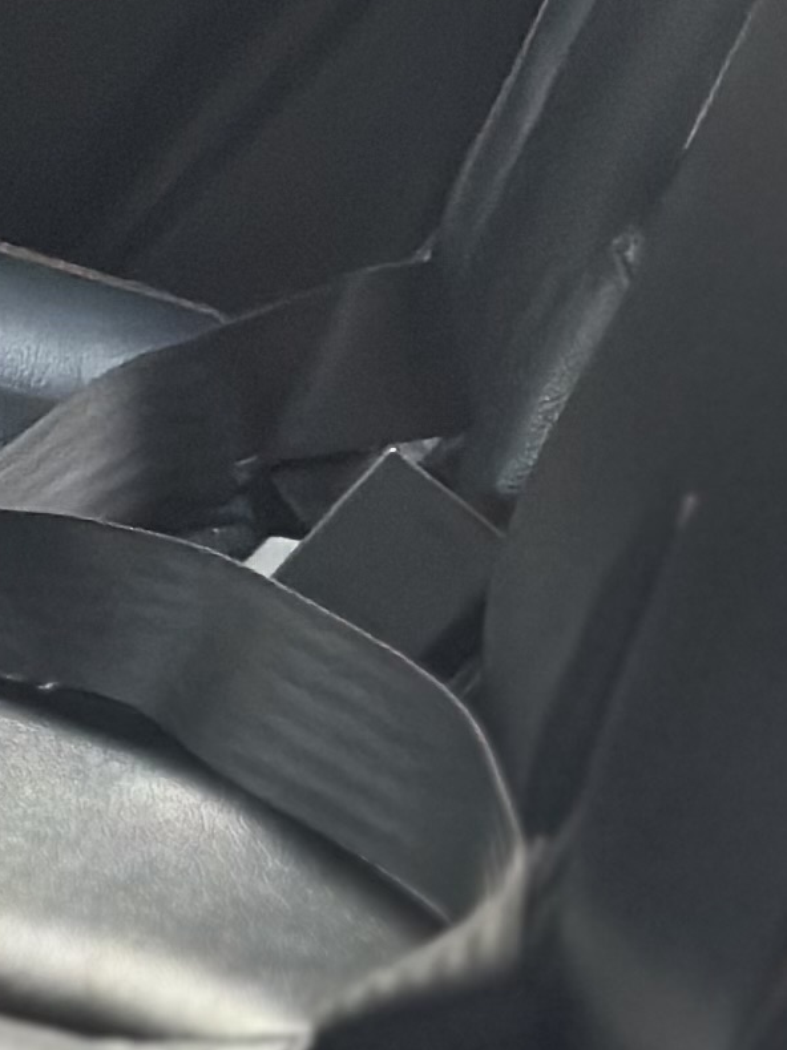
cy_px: -775
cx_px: -748
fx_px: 7431
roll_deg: -0.3
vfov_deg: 7.8
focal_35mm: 245
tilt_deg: -3.1
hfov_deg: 5.9
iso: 400
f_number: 1.78
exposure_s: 1/57
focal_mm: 6.86
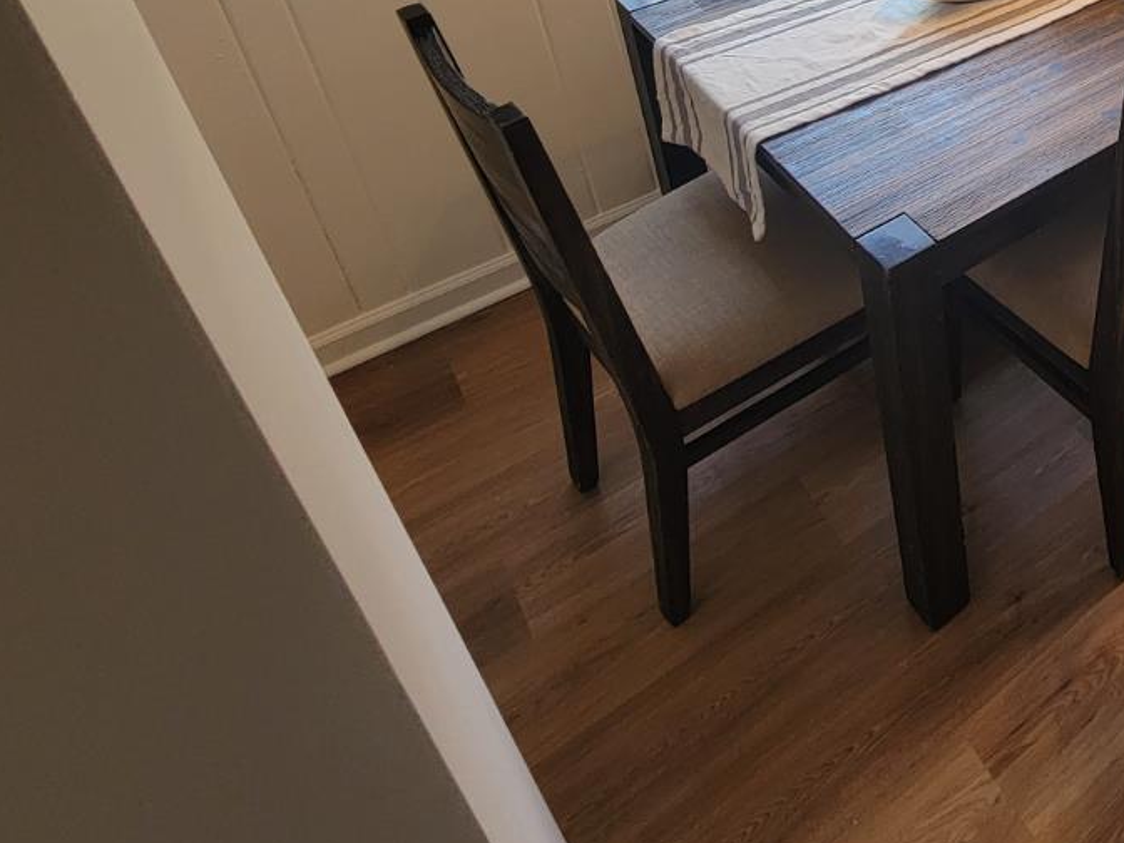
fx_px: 942
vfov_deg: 40.7
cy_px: -39
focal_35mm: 29
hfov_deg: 51.4
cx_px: 1086
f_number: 2.2
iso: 100
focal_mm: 2.2
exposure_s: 1/120
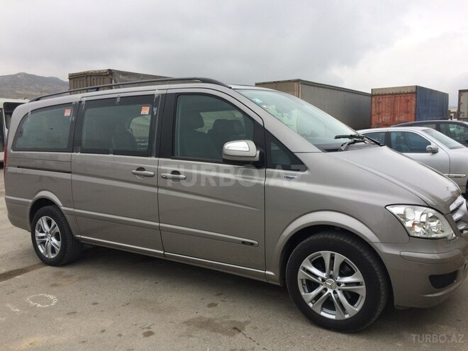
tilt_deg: -7.8
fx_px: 392
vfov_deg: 48.2
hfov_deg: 61.7
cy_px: 176
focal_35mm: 29
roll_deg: +0.7
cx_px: 234
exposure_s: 1/672
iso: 32
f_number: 2.2
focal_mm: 4.15
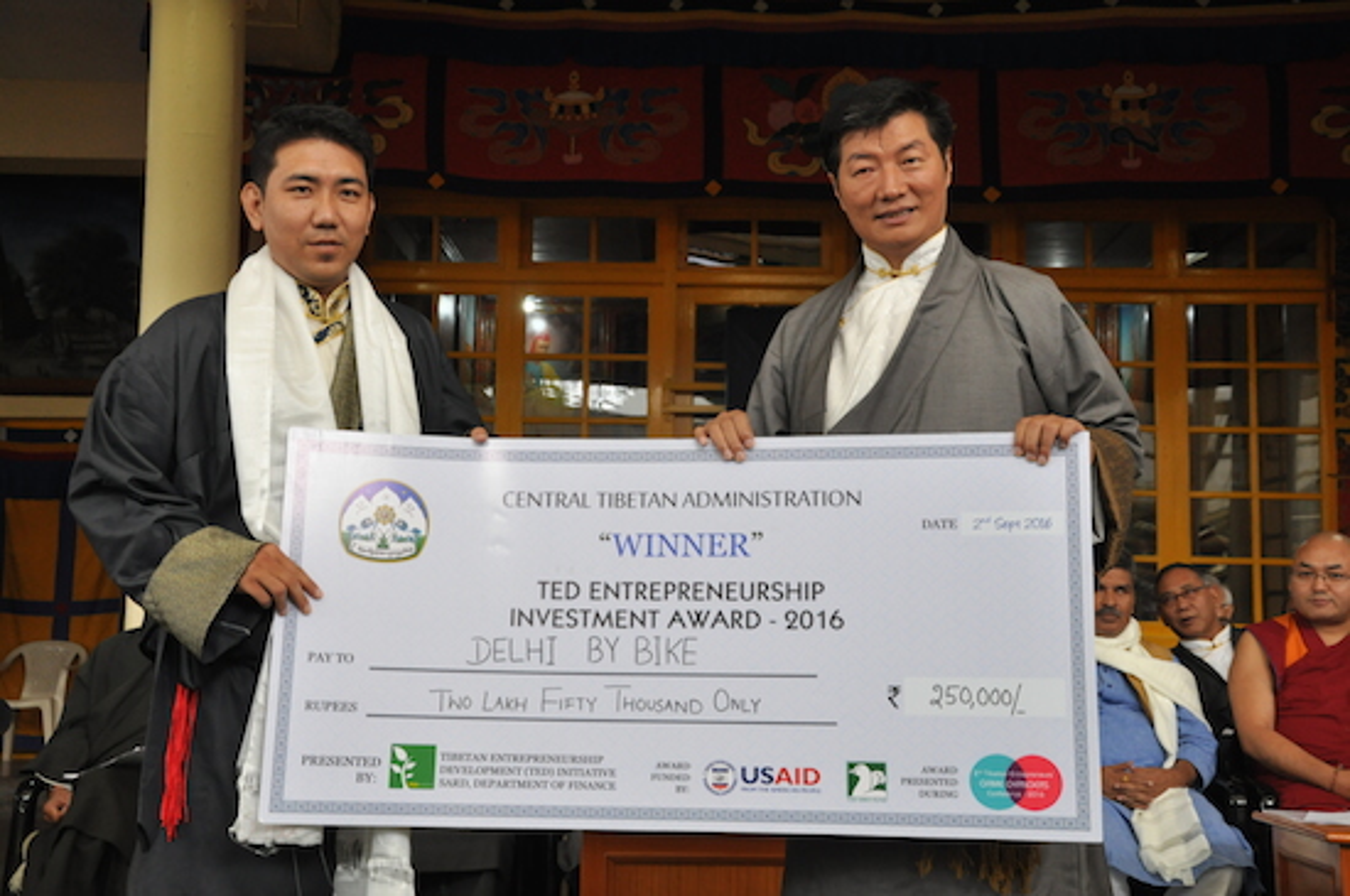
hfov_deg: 41.2
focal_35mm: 48
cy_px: 448
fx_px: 1797
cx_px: 675
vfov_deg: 28.0
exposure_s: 1/160
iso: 800
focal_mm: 32
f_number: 5
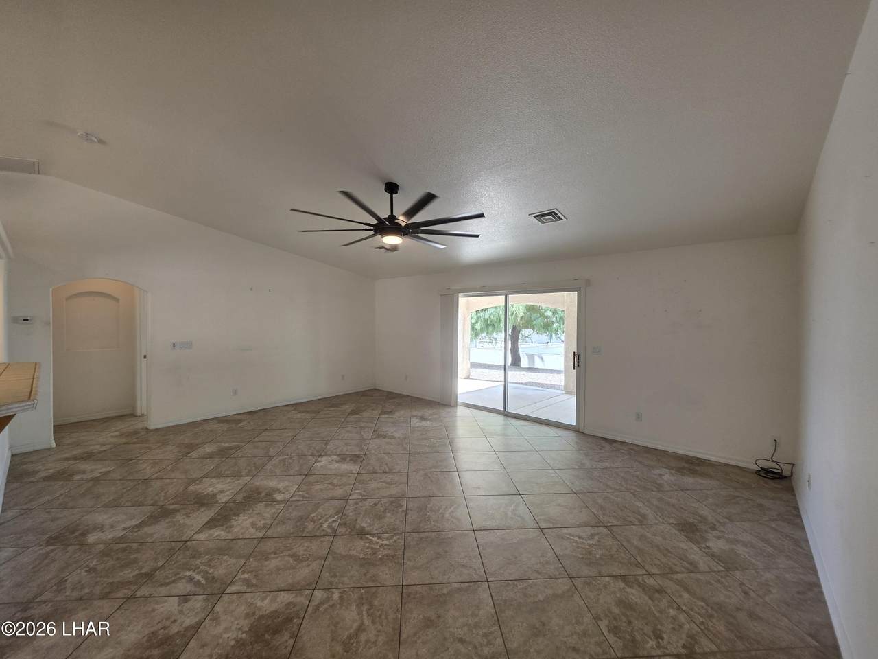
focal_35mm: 13
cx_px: 439
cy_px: 330
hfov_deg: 106.2
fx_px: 330
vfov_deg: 89.9
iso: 64
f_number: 1.9
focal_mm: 2.2
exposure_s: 1/120
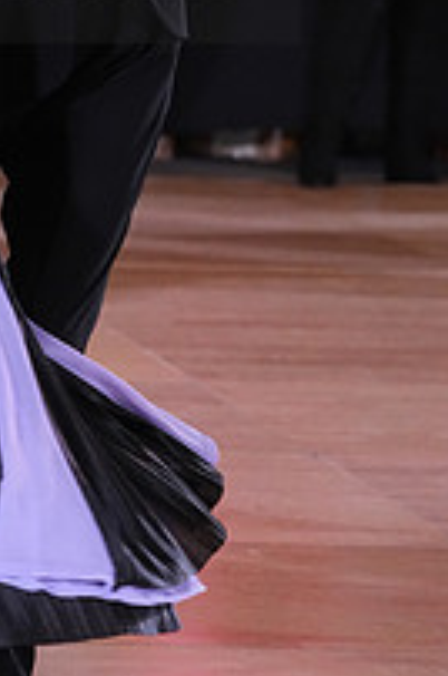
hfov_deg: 3.6
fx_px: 7061
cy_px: -67
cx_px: -159
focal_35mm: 377
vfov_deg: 5.5
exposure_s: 1/250
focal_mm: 131
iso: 3200
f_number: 4.5
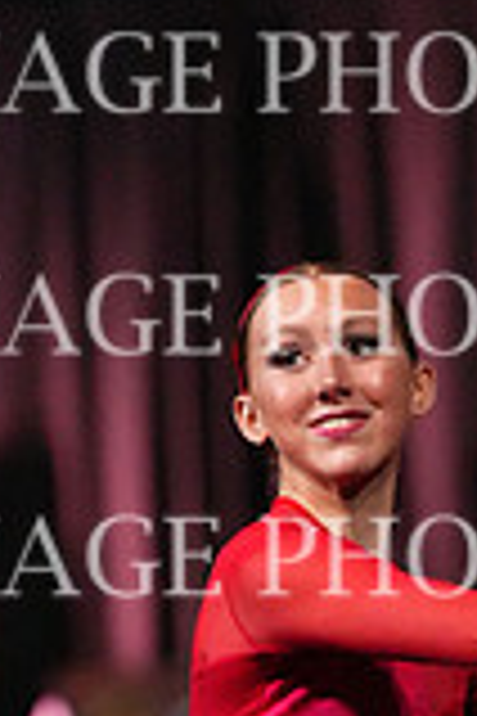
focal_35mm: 1096
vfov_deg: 1.9
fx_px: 21781
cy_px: 1162
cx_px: 227
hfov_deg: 1.3
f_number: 3.5
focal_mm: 300
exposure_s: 1/1250
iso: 16000
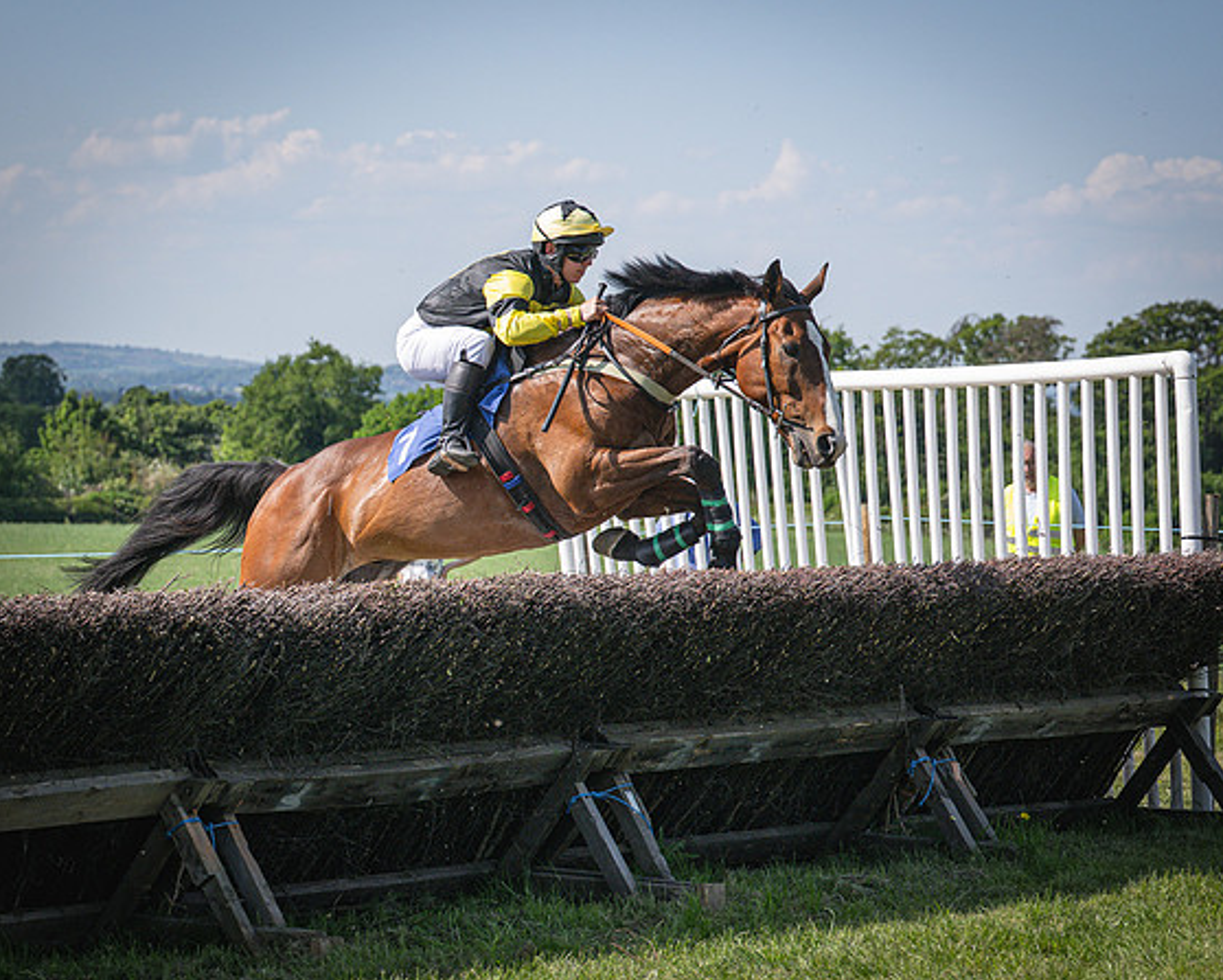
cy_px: 432
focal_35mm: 123
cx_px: 341
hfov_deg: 15.6
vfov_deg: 12.5
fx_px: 4454
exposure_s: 1/3200
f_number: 4
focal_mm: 70
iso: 400
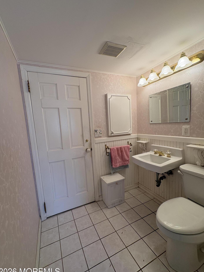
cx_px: 101
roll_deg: +3.3
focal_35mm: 15
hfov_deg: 81.7
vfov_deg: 98.2
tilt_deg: -7.6
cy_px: 139
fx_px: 118
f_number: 2.2
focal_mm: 2.22
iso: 64
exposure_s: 1/120
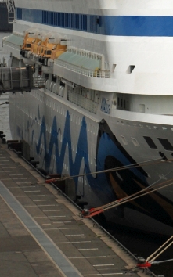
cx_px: 230
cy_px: -13
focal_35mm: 292
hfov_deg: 4.5
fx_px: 2205
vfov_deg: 7.2
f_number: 5.3
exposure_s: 1/320
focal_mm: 66
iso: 200
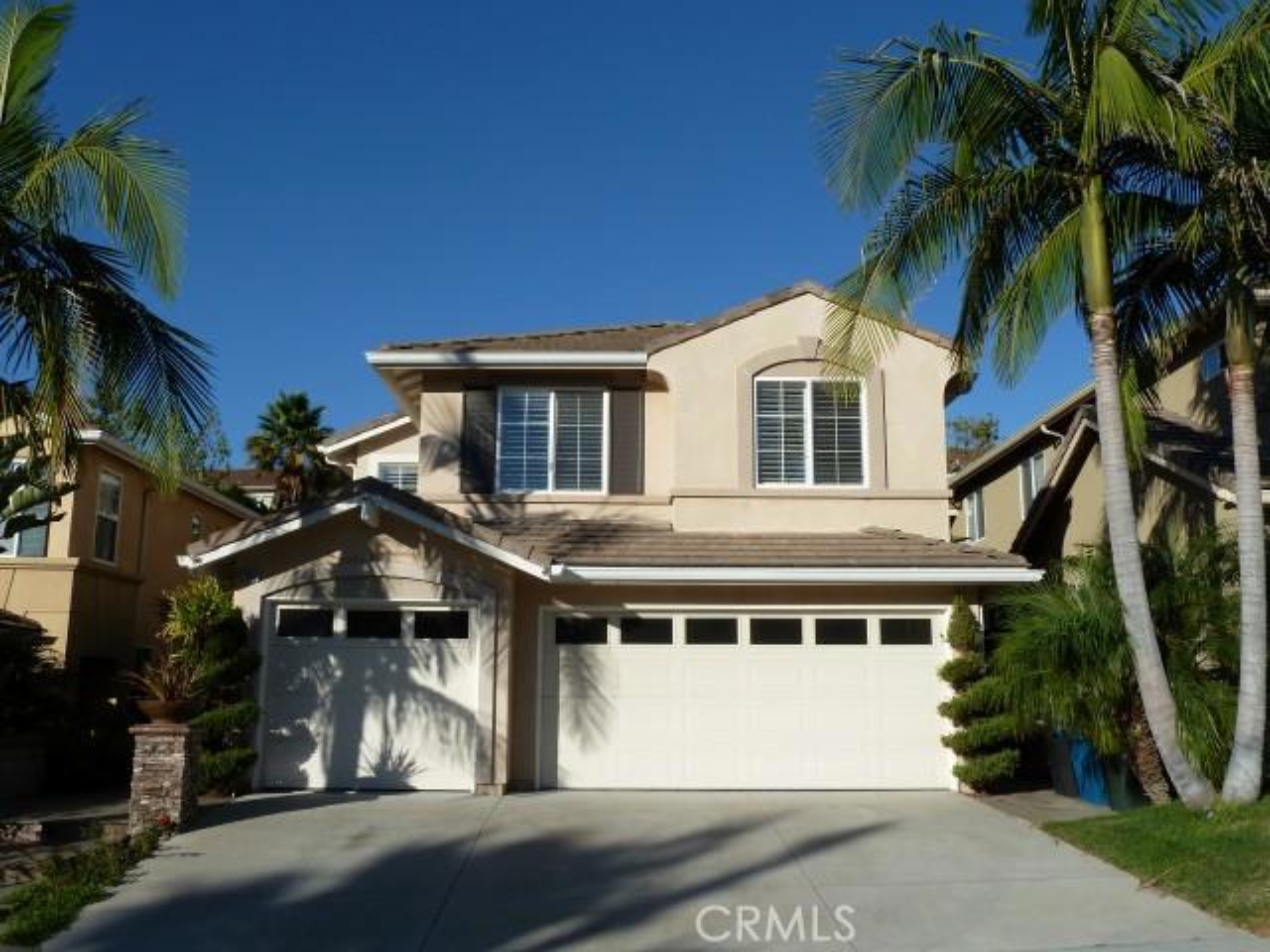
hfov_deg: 56.8
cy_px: 476
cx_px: 635
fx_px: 1174
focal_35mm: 32
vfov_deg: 44.2
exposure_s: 1/500
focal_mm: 5.3
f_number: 5.6
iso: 80
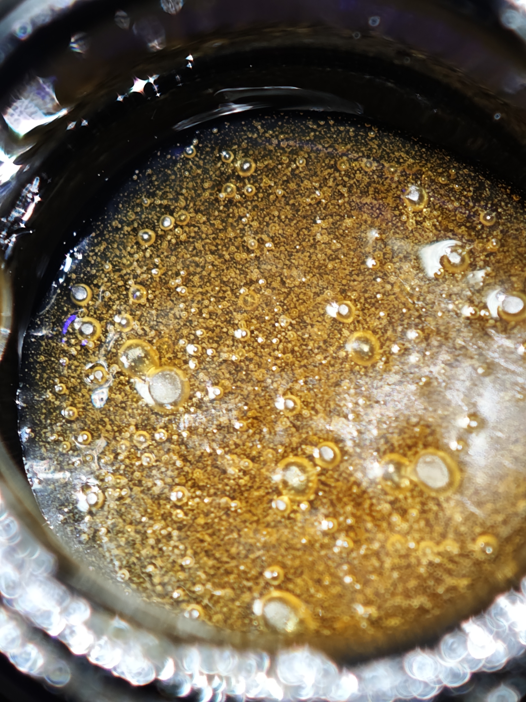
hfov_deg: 10.6
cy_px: 351
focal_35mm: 140
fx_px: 2836
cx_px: 263
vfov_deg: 14.1
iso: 50
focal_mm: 11.5
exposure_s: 1/100
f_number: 1.8
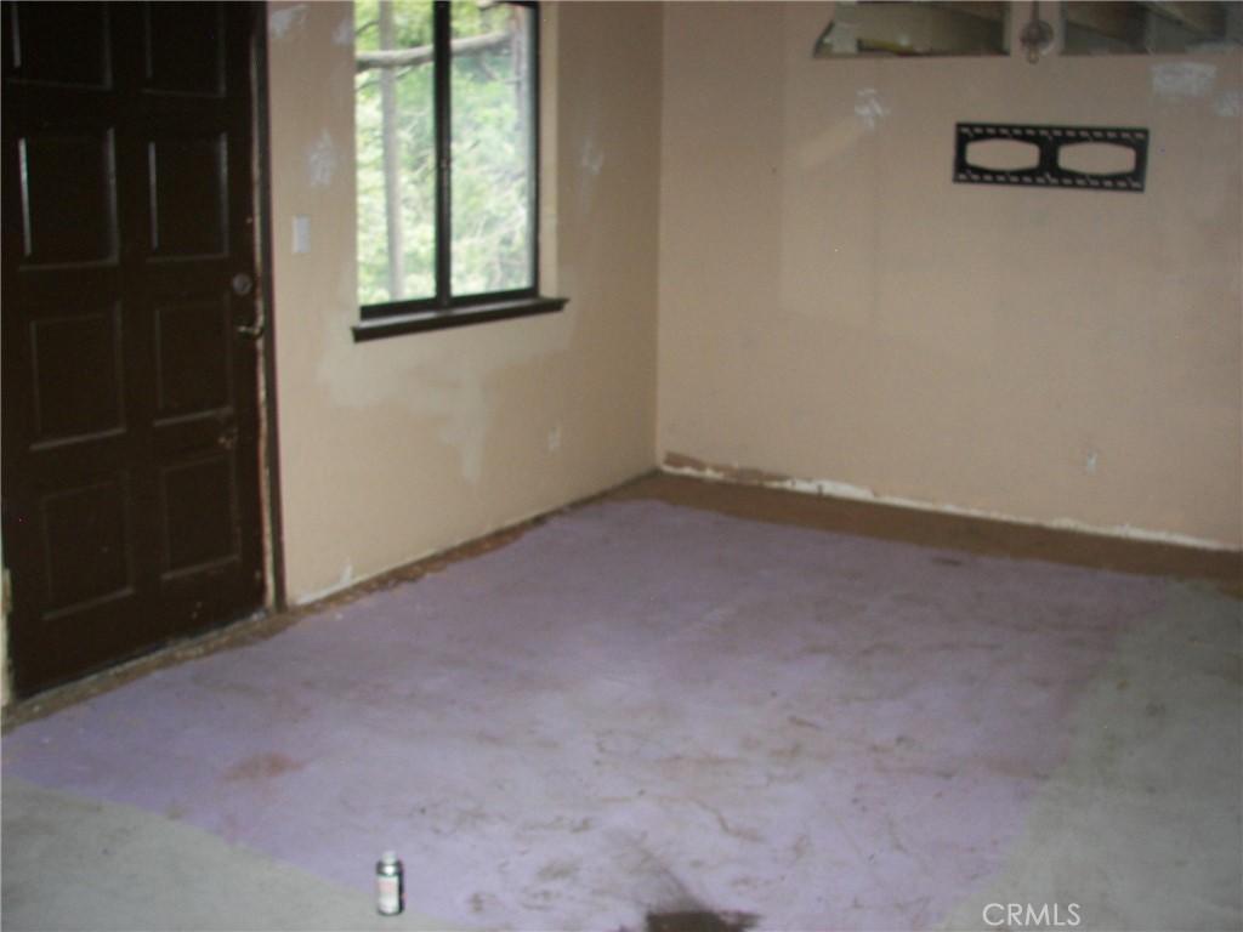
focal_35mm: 36
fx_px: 1293
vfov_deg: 39.7
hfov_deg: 51.4
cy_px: 466
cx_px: 622
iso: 100
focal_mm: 6
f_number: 2.8
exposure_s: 1/30
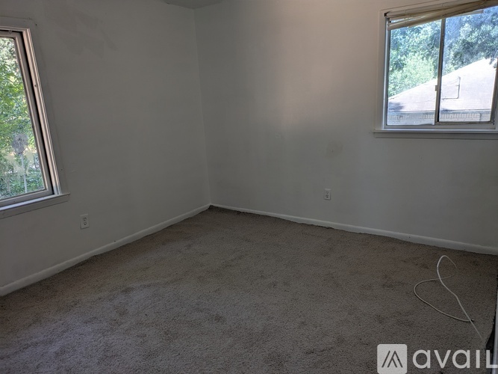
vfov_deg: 54.9
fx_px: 360
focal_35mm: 25
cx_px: 249
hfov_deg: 69.4
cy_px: 187
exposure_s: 1/124
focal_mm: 5.43
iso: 51
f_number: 1.89
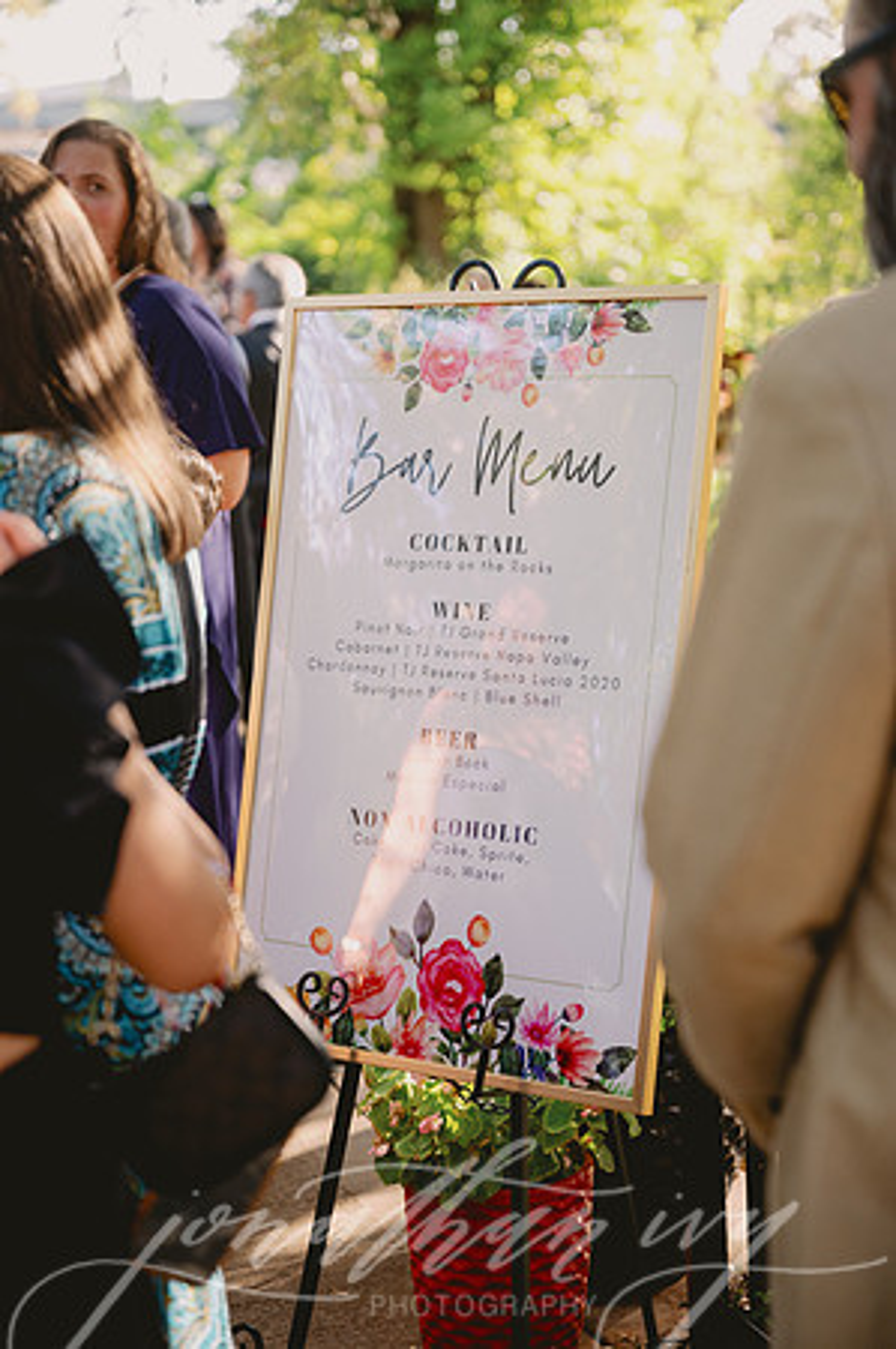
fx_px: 2619
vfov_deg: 28.9
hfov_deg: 19.4
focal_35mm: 70
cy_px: 674
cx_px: 448
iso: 800
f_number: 2.8
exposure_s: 1/800
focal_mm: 70
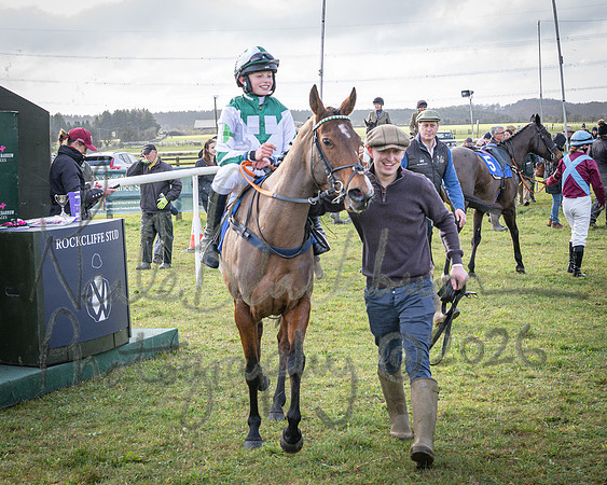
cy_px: 160
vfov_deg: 19.5
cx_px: 268
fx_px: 1408
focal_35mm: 78
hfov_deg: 24.3
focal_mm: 35
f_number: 5
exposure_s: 1/400
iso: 400
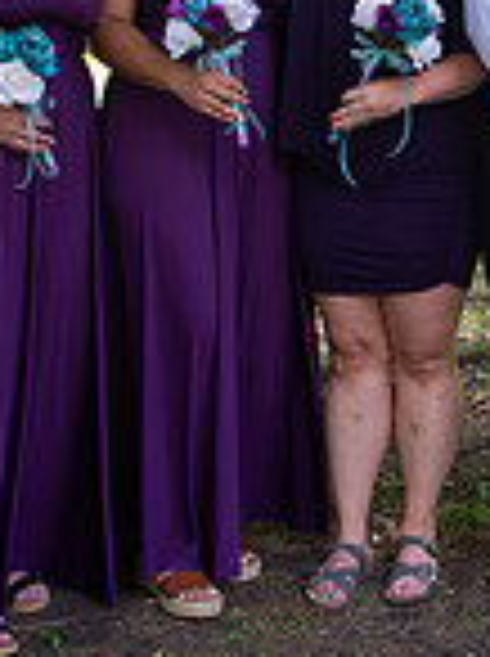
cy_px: 2
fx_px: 1741
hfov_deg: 14.9
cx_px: 737
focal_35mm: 92
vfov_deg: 20.7
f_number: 5
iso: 250
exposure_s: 1/125
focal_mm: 24
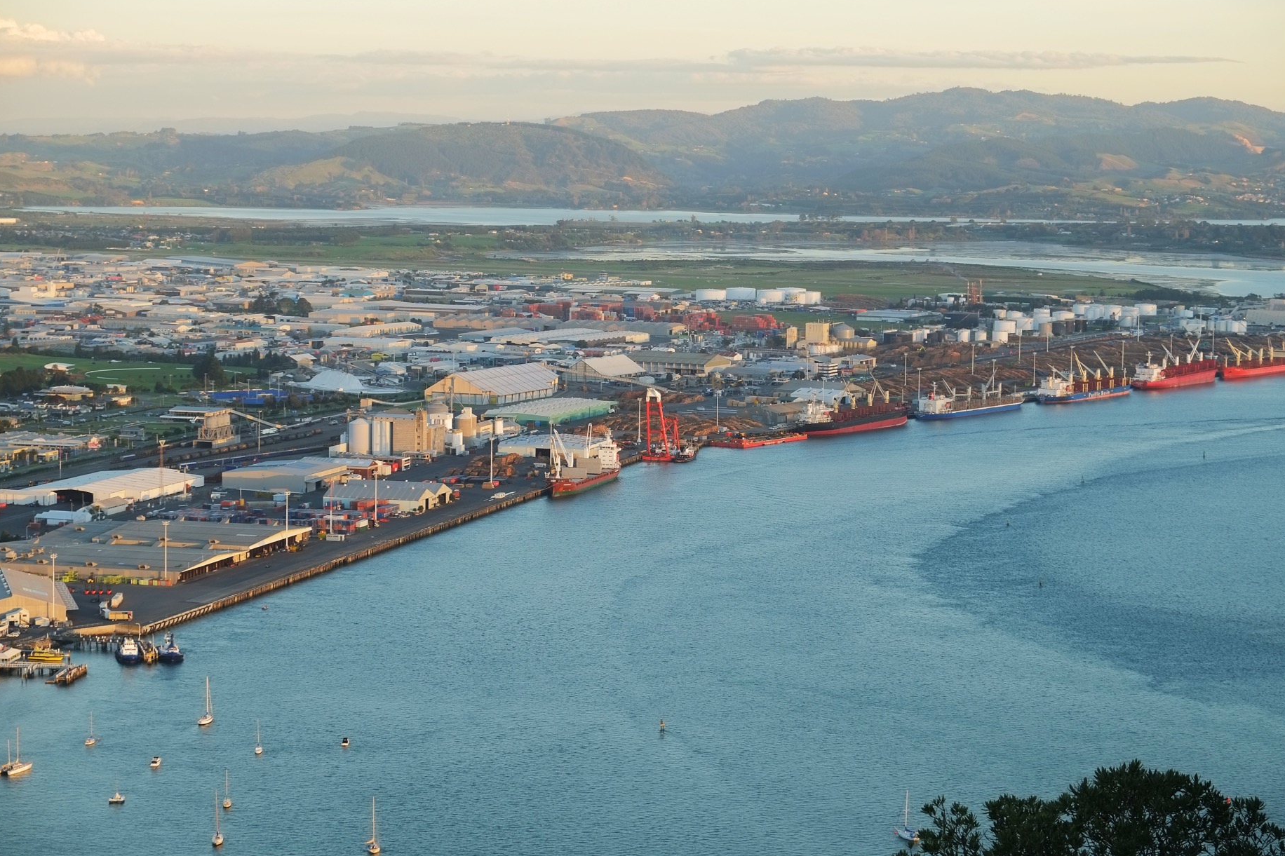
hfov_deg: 23.4
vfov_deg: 15.7
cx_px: 654
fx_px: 3105
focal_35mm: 87
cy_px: 428
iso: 200
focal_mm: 55
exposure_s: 1/80
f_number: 5.6
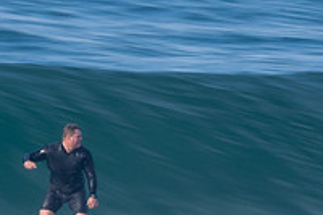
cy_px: 300
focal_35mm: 2179
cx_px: 165
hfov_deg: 0.9
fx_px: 19534
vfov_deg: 0.6
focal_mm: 500
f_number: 22
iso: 100
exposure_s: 1/30
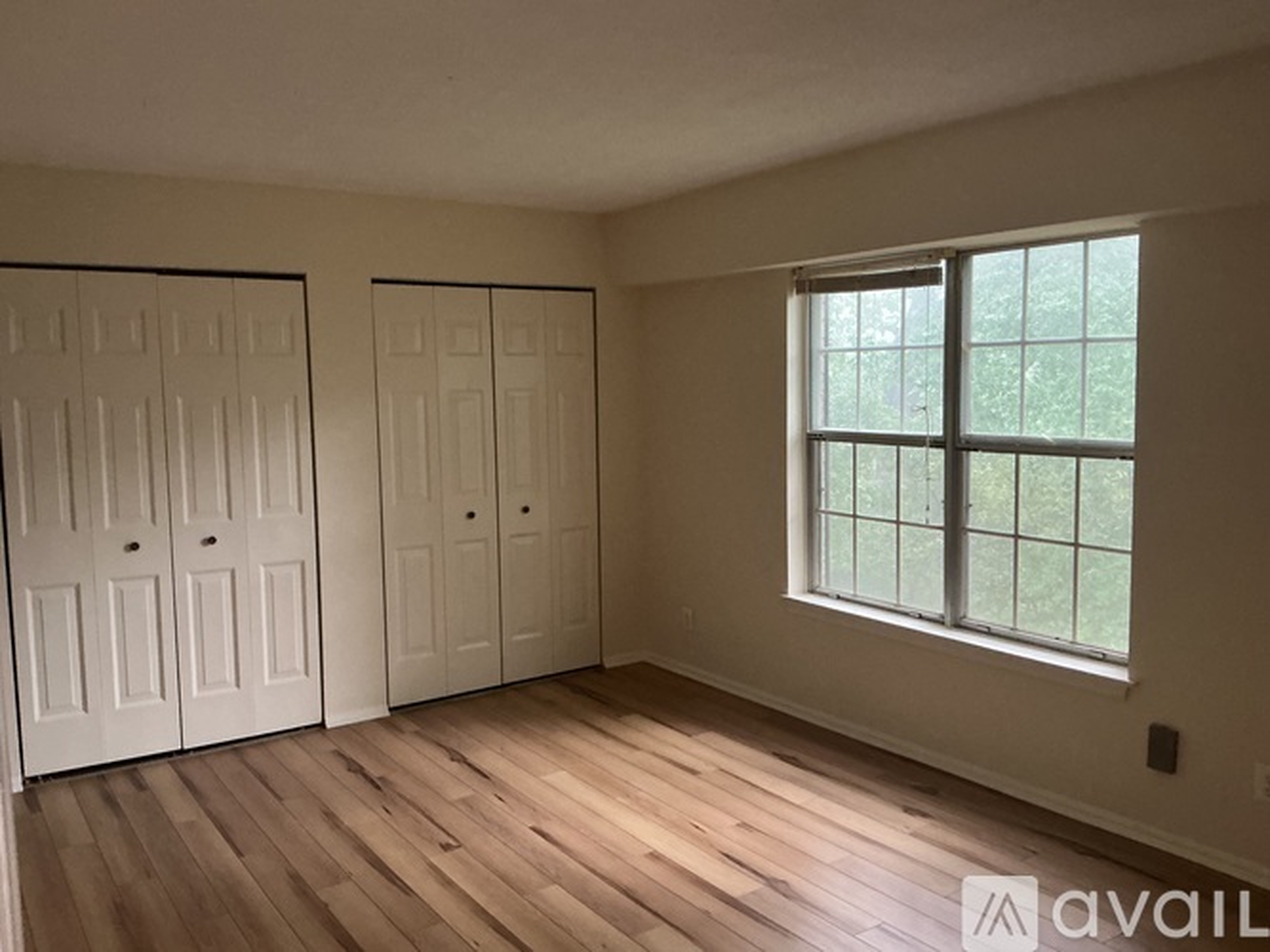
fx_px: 1064
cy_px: 476
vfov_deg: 48.2
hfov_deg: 61.7
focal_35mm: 29
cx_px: 635
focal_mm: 3
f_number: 1.8
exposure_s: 1/40
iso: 250
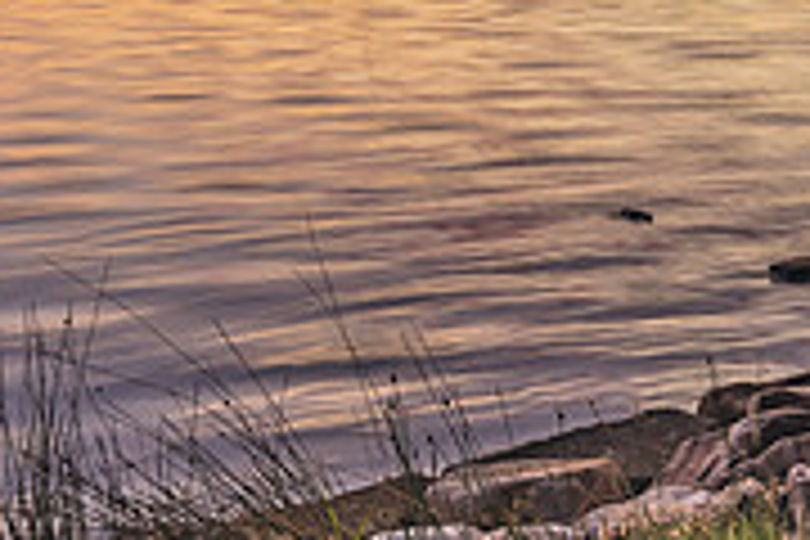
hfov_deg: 24.8
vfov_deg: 16.1
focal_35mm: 81
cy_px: -143
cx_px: 611
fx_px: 1822
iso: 50
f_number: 10
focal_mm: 16
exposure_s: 1/1.25
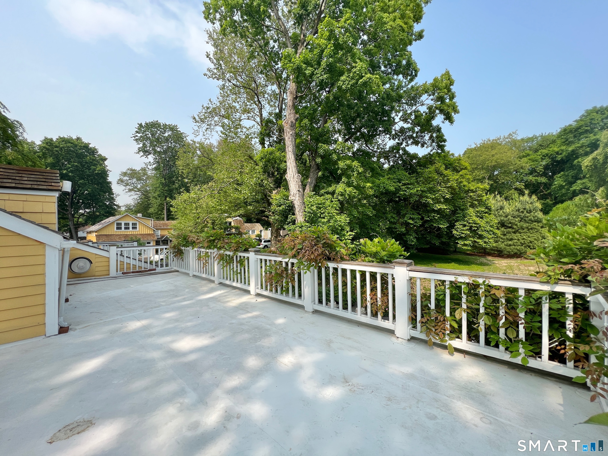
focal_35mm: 13
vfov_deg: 89.9
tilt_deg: -0.7
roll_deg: +1.0
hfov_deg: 106.2
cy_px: 228
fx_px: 228
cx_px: 304
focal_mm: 1.57
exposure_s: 1/774
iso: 32
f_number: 1.8
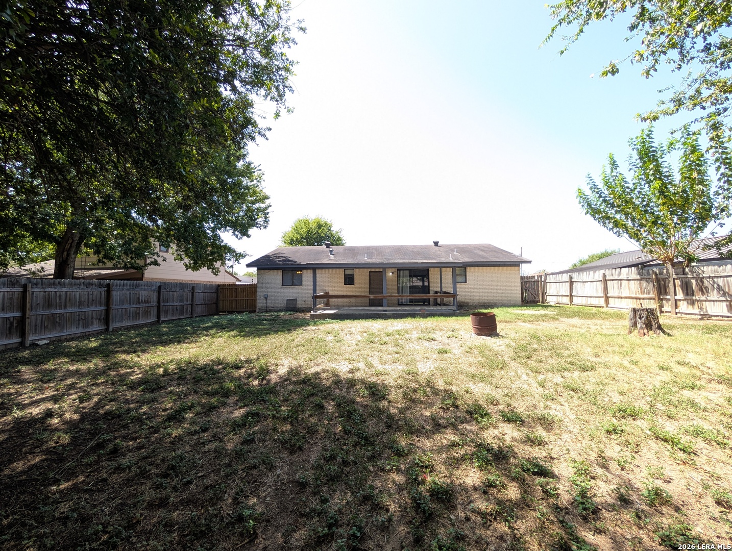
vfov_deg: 94.7
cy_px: 276
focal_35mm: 12
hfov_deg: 110.5
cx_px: 366
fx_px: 254
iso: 48
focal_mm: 2.02
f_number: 1.7
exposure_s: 1/513
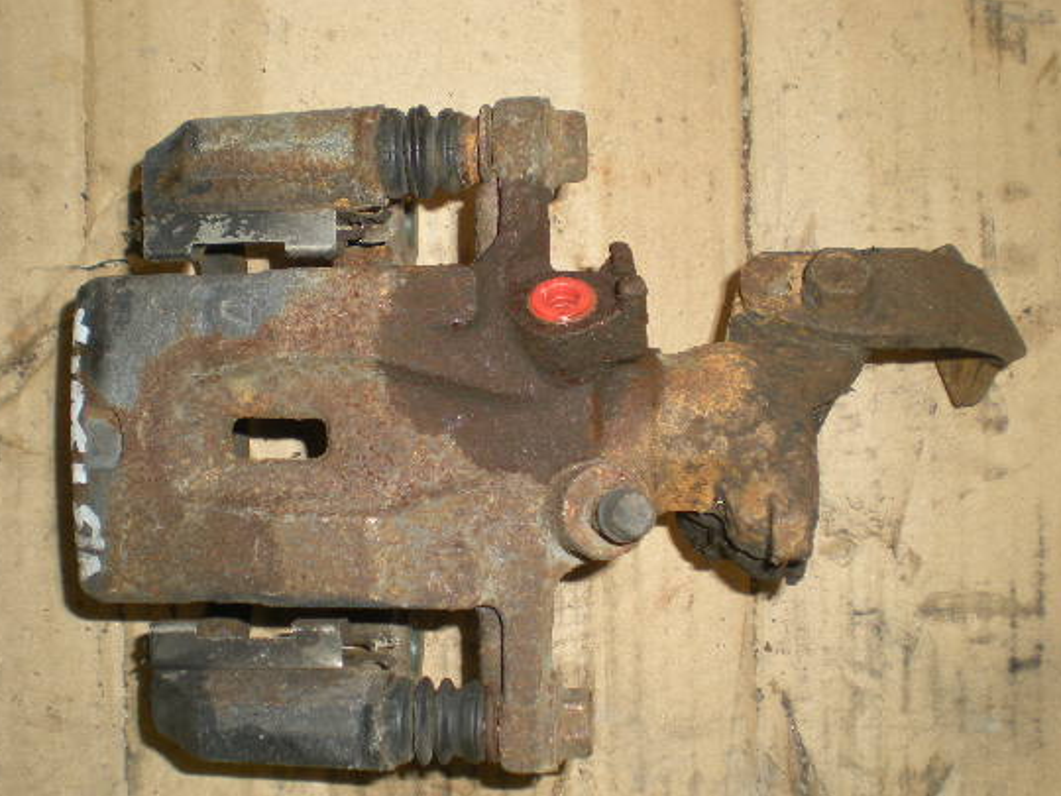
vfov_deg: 32.2
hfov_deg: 42.1
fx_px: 1379
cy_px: 434
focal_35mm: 45
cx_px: 505
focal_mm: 6.3
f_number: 3.1
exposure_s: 1/60
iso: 64
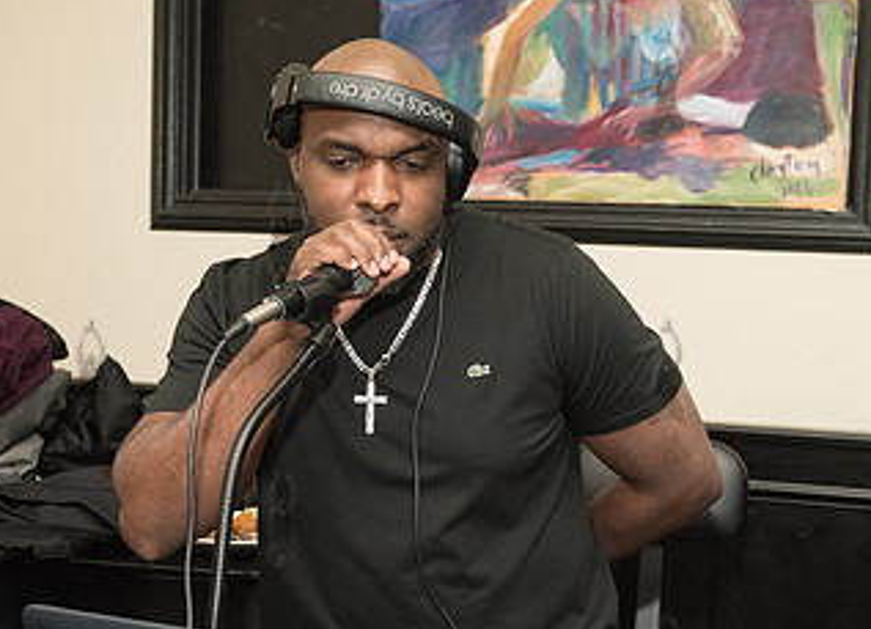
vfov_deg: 21.4
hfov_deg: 29.3
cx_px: 516
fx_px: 1664
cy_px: 408
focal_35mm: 67
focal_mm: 31
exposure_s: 1/250
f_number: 4.5
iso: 2000
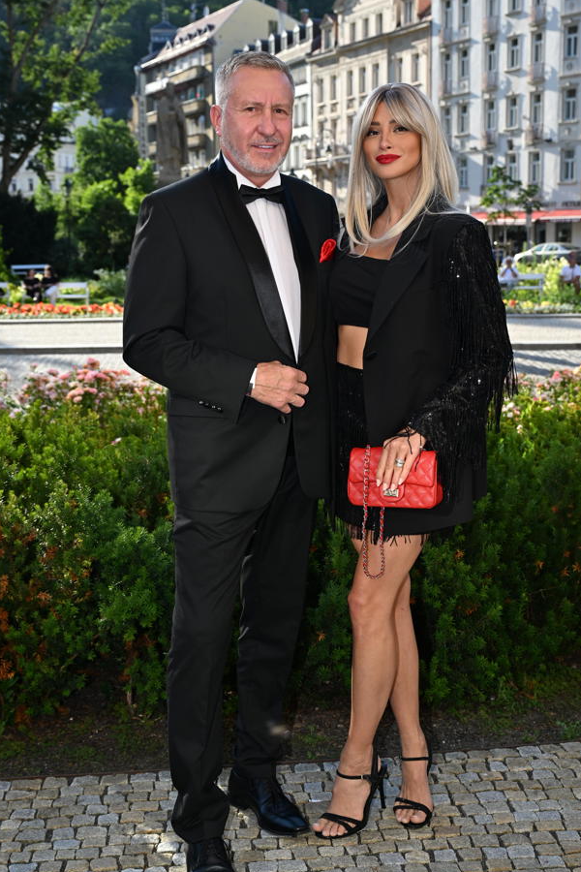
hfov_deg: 29.2
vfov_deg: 42.7
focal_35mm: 46
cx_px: 294
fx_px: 1113
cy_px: 407
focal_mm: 40
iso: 250
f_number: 5
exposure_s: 1/500
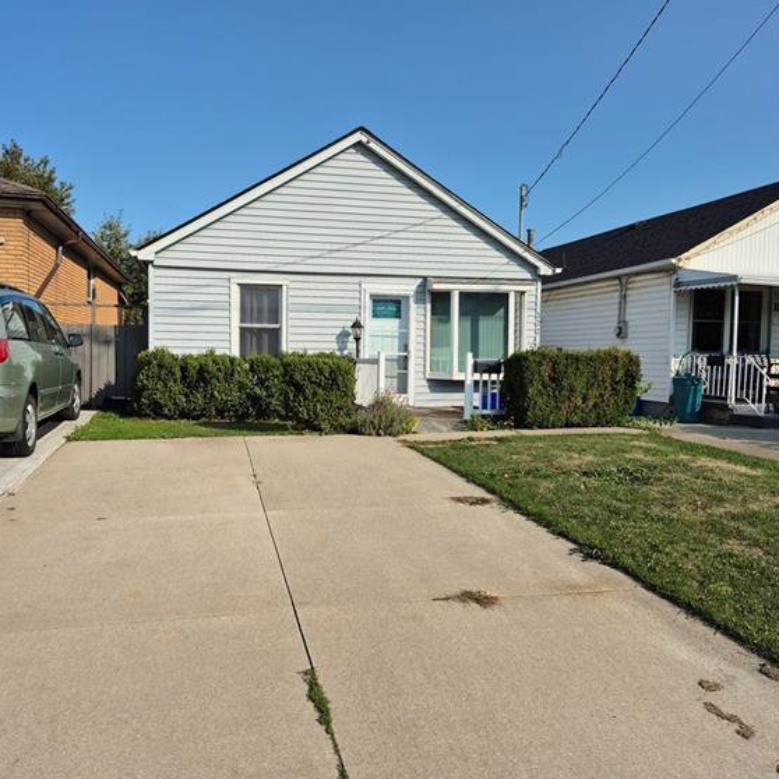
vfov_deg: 57.3
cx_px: 381
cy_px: 364
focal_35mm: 28
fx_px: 713
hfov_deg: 57.3
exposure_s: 1/2440
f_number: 1.8
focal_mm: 5.4
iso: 25
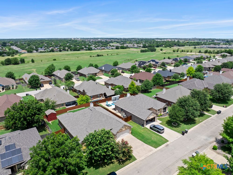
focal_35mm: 24
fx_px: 161
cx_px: 116
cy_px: 88
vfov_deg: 56.8
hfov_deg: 71.6
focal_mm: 12.29
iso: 100
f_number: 2.8
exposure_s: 1/1250
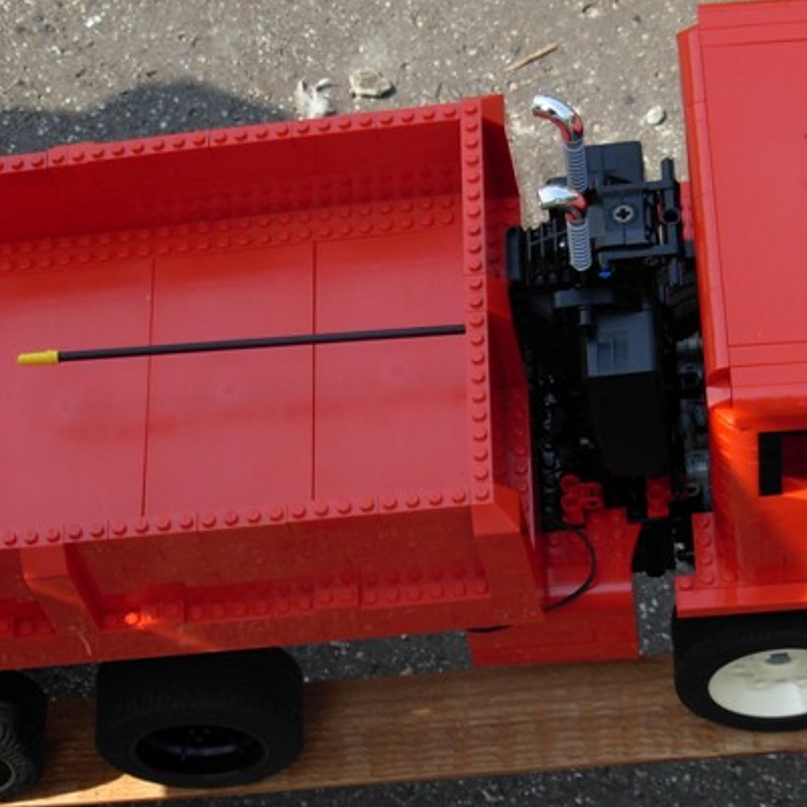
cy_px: 399
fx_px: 2980
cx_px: 373
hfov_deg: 15.4
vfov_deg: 15.4
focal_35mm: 113
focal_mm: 10.5
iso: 79
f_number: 3.4
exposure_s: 1/575
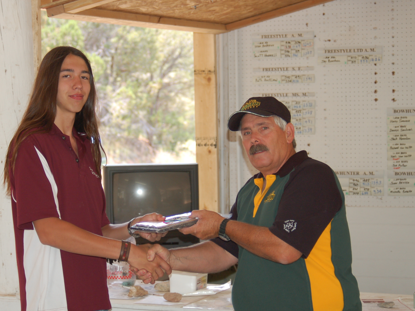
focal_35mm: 104
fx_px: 1247
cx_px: 154
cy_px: 162
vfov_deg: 14.2
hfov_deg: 18.9
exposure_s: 1/160
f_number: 4.8
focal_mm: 56
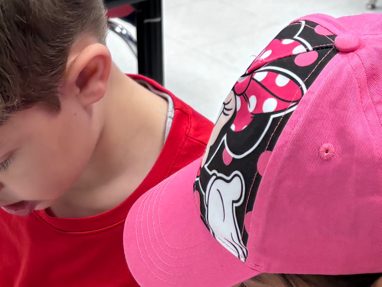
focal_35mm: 111
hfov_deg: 17.7
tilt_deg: -35.8
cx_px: 170
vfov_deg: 12.9
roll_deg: +0.3
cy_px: 383
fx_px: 1225
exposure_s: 1/120
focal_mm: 5.96
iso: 100
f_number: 1.6
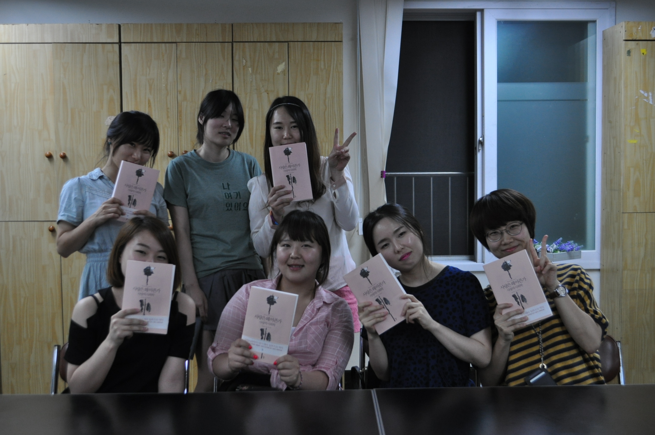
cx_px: 328
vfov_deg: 31.8
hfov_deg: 46.4
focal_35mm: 42
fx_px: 763
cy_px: 218
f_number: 4.5
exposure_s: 1/50
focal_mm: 28
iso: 800
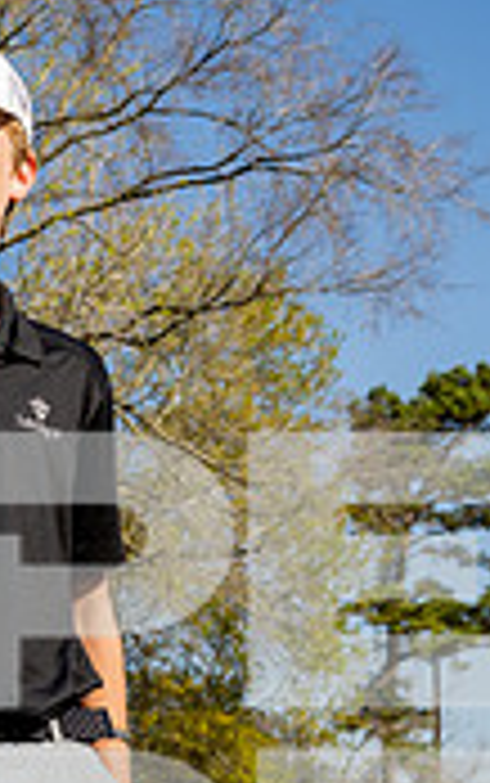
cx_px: -108
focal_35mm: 95
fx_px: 2026
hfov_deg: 13.4
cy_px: 891
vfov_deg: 20.7
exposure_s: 1/250
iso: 100
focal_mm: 36
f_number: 7.1
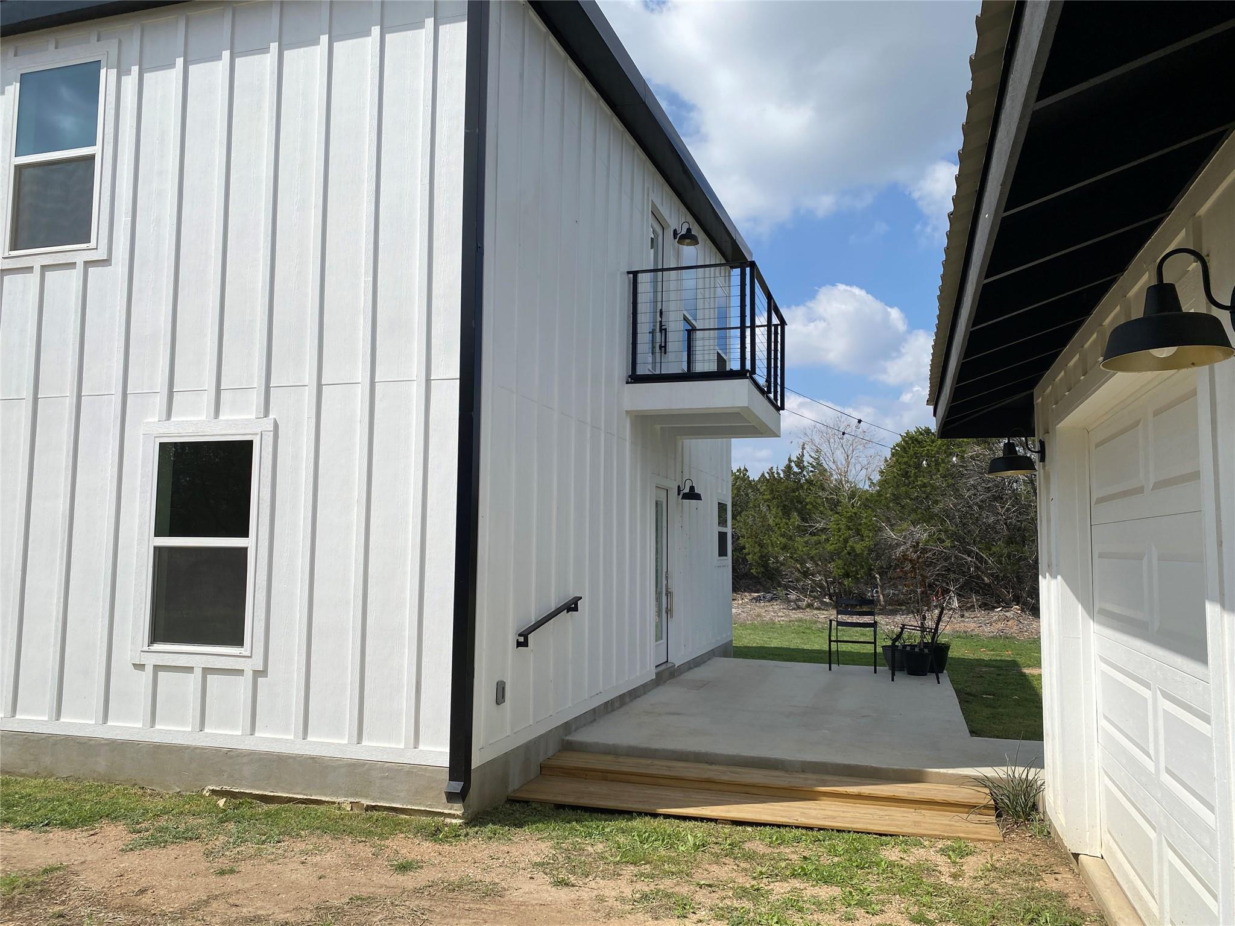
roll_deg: -0.4
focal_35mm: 26
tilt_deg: +3.5
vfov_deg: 53.1
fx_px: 928
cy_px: 463
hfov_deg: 67.3
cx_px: 618
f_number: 1.8
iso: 32
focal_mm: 4.25
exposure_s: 1/5495
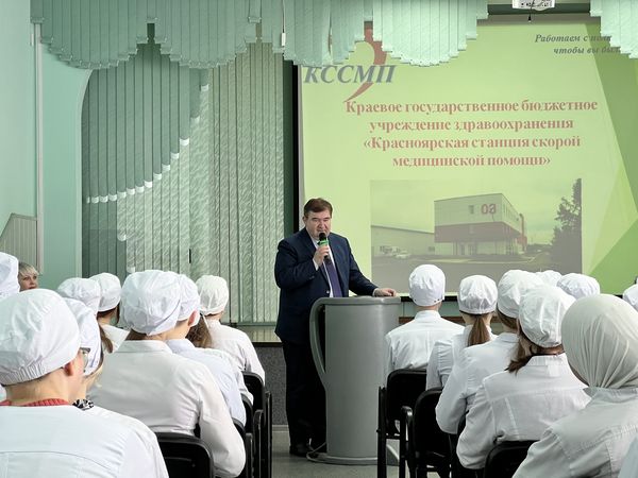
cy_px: 239
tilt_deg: +1.5
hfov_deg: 25.3
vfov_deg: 19.1
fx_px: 1419
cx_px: 319
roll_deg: +0.5
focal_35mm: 77
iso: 250
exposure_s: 1/50
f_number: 2.8
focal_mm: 9
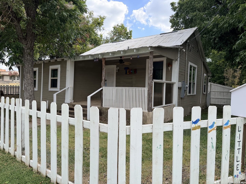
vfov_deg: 56.8
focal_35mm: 24
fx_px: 171
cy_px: 92
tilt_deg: -2.1
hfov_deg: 71.6
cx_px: 123
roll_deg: -0.4
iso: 100
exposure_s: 1/3145
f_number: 1.78
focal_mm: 6.76
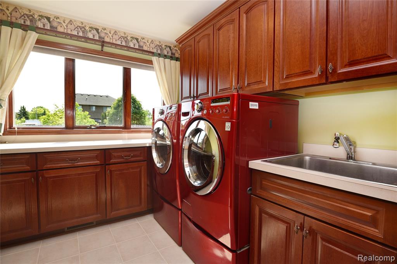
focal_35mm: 17
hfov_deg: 93.3
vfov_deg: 70.4
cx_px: 198
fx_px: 187
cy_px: 132
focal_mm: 17
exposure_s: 1/80
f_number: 8
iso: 320
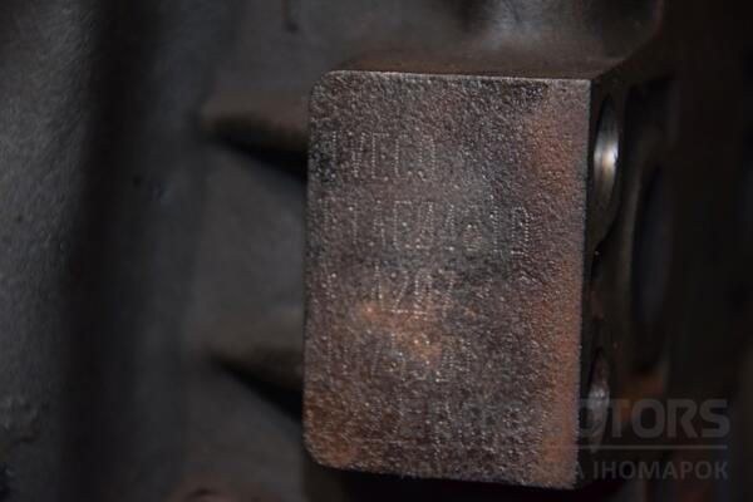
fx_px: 3294
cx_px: 376
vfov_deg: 8.7
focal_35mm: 158
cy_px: 251
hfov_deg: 13.0
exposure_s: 1/60
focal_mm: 105
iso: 800
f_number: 5.6
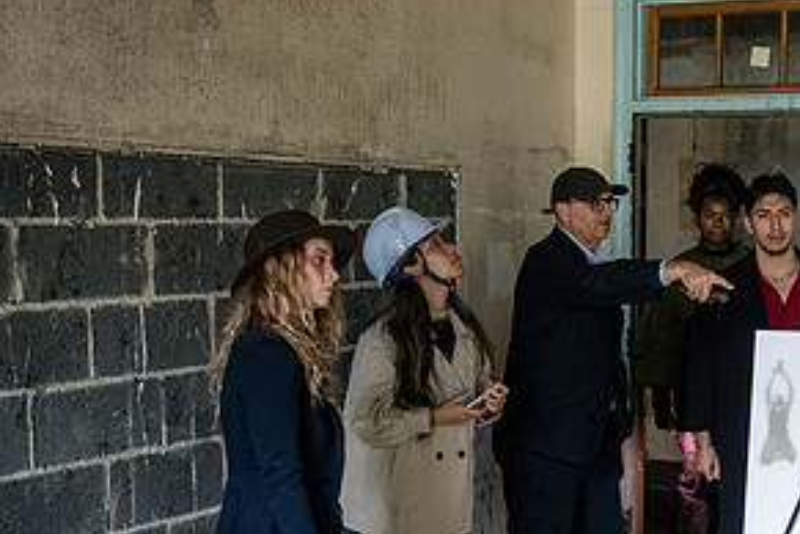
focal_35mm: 64
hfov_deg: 30.5
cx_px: 663
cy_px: 398
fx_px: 1422
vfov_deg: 21.1
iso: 4000
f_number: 3.2
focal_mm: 24
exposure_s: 1/200
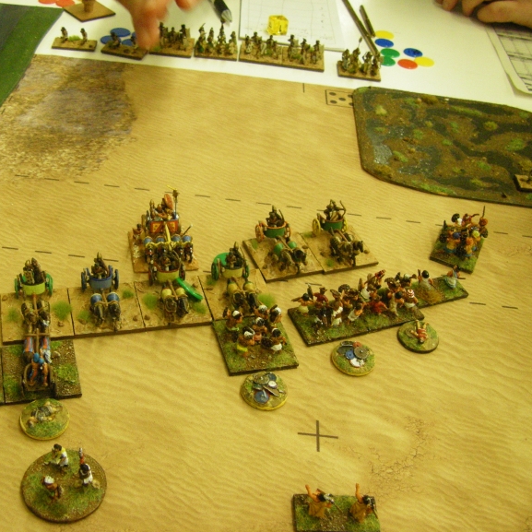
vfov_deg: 37.6
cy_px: 266
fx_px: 782
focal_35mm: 45
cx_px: 210
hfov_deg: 37.4
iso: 500
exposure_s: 1/50
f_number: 3.5
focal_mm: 6.3
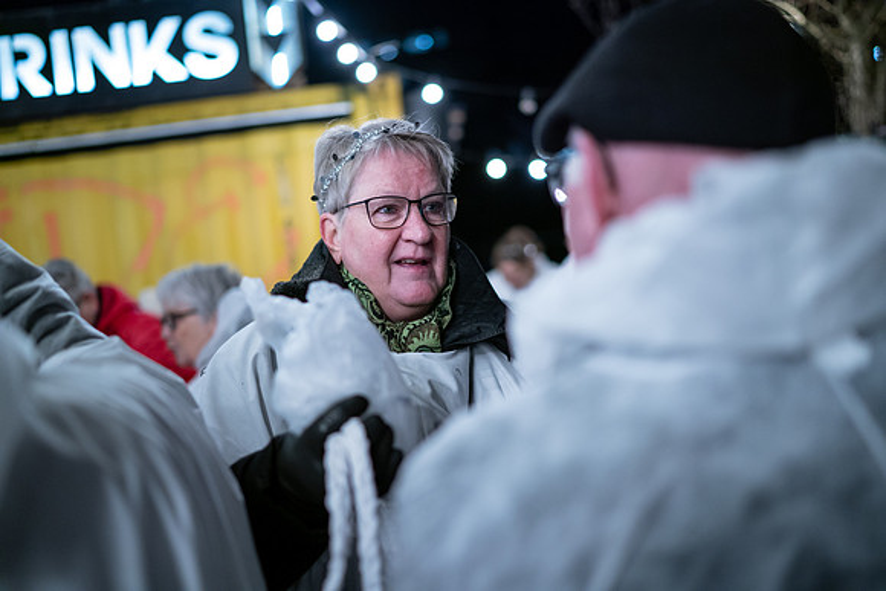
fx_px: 862
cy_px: 296
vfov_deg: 37.9
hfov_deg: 54.4
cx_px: 443
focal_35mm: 35
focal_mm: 35
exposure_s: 1/250
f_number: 1.4
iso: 1600
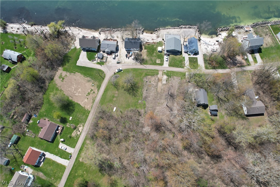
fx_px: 171
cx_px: 140
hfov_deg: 78.6
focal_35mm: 22
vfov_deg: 57.2
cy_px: 94
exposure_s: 1/1250
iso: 110
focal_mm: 8.38
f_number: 2.8
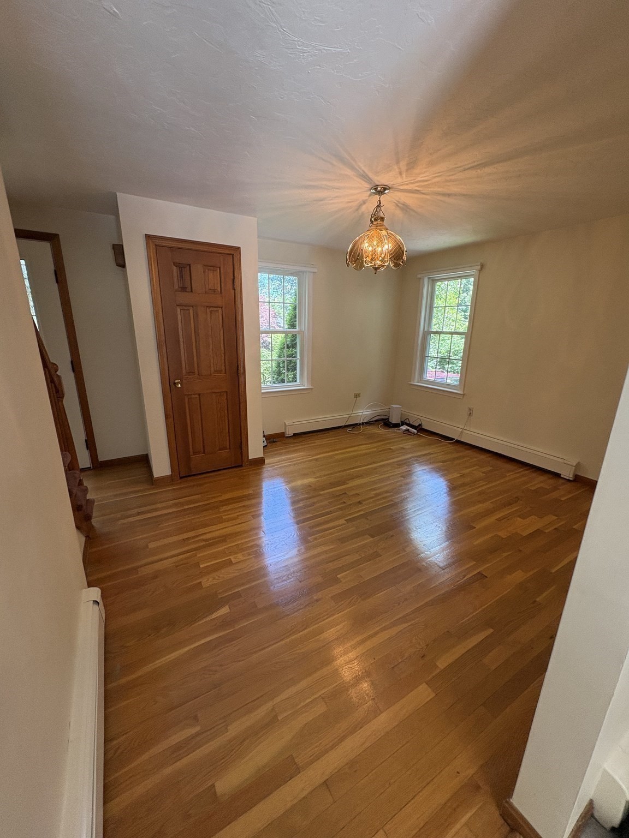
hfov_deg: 85.7
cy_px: 419
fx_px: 339
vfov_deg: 102.1
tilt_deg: -15.1
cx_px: 314
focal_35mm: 14
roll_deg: -0.7
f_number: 2.2
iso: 320
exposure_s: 1/120
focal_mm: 2.22
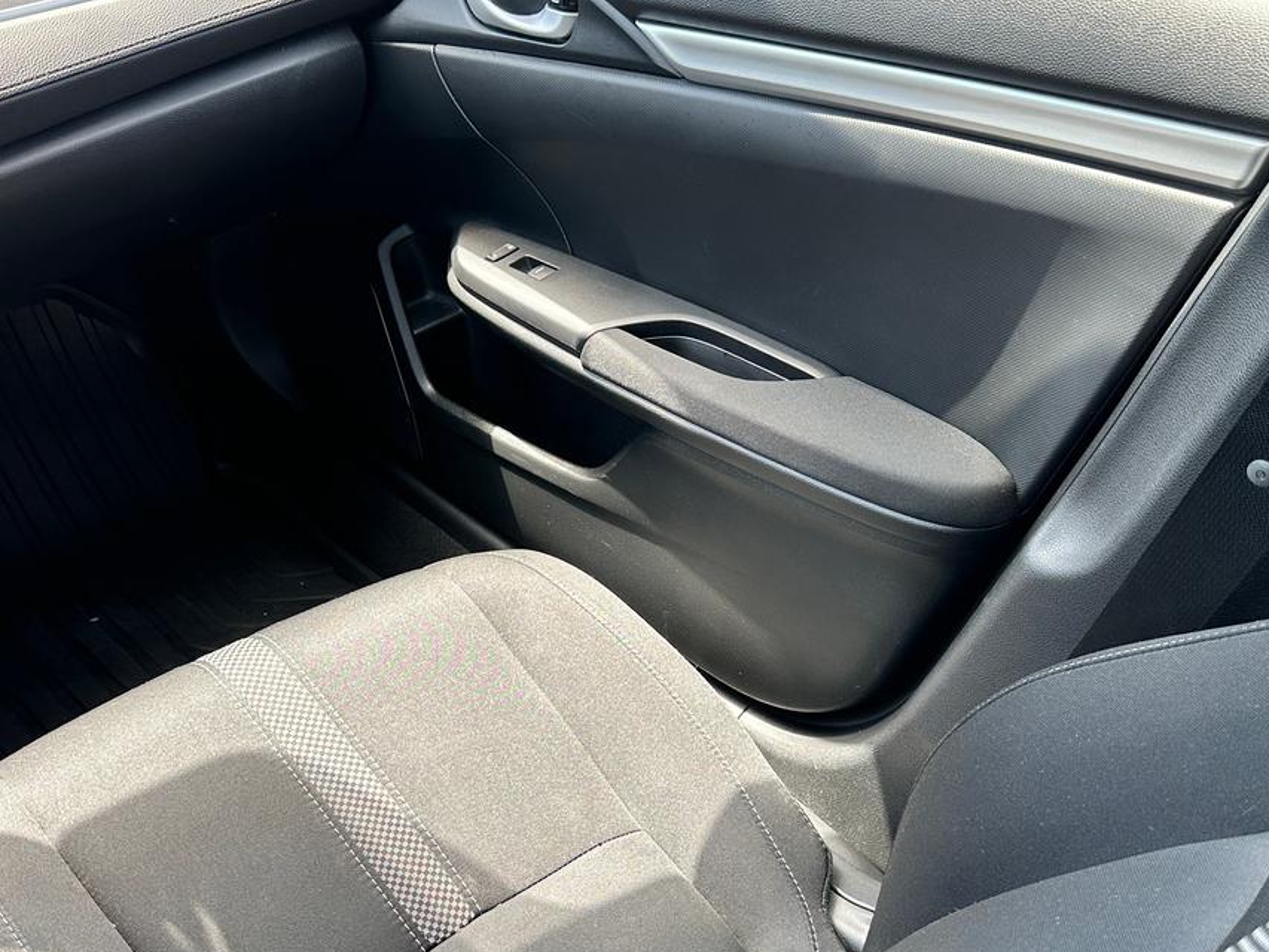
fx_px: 1320
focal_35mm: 36
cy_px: 614
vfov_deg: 39.3
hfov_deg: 51.3
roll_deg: -5.0
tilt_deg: -39.4
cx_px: 619
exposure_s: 1/172
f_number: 1.78
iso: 100
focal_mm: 6.86
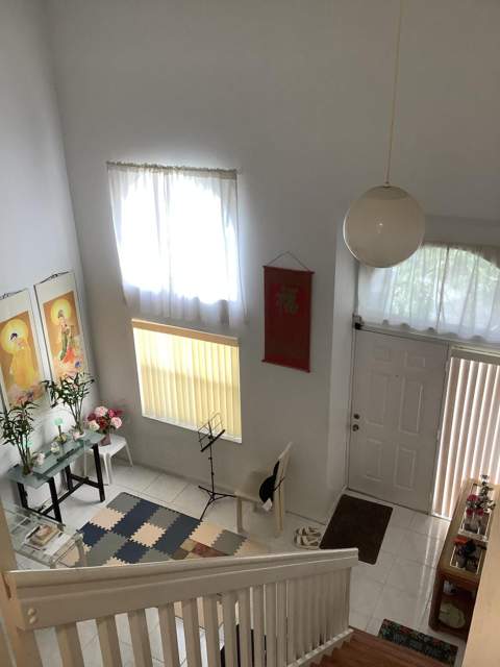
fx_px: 597
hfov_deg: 45.4
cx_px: 250
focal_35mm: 31
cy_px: 334
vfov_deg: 58.4
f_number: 2.4
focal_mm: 3.3
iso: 64
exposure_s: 1/60
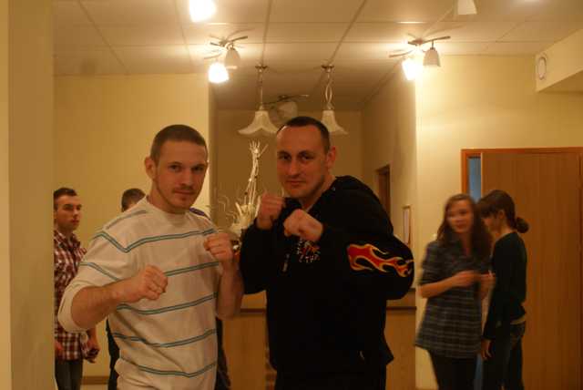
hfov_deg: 43.6
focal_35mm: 45
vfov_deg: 29.9
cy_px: 195
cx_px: 292
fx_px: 729
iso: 400
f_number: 5
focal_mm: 30
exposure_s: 1/13
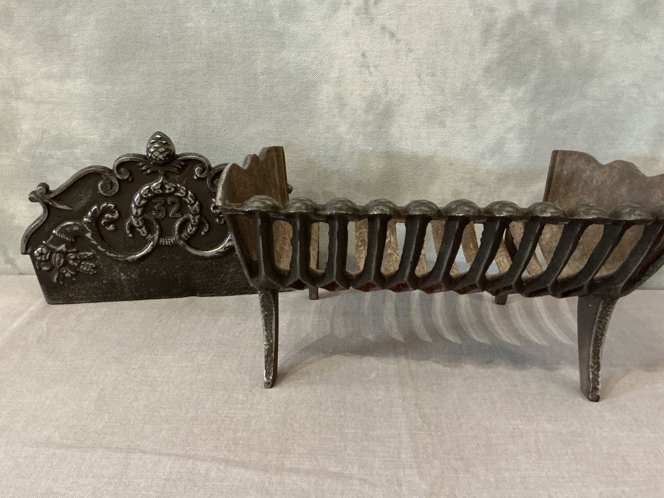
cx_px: 325
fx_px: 556
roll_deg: -0.3
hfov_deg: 61.7
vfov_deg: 48.2
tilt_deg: -21.4
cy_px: 241
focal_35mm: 29
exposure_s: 1/33
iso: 250
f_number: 1.8
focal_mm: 3
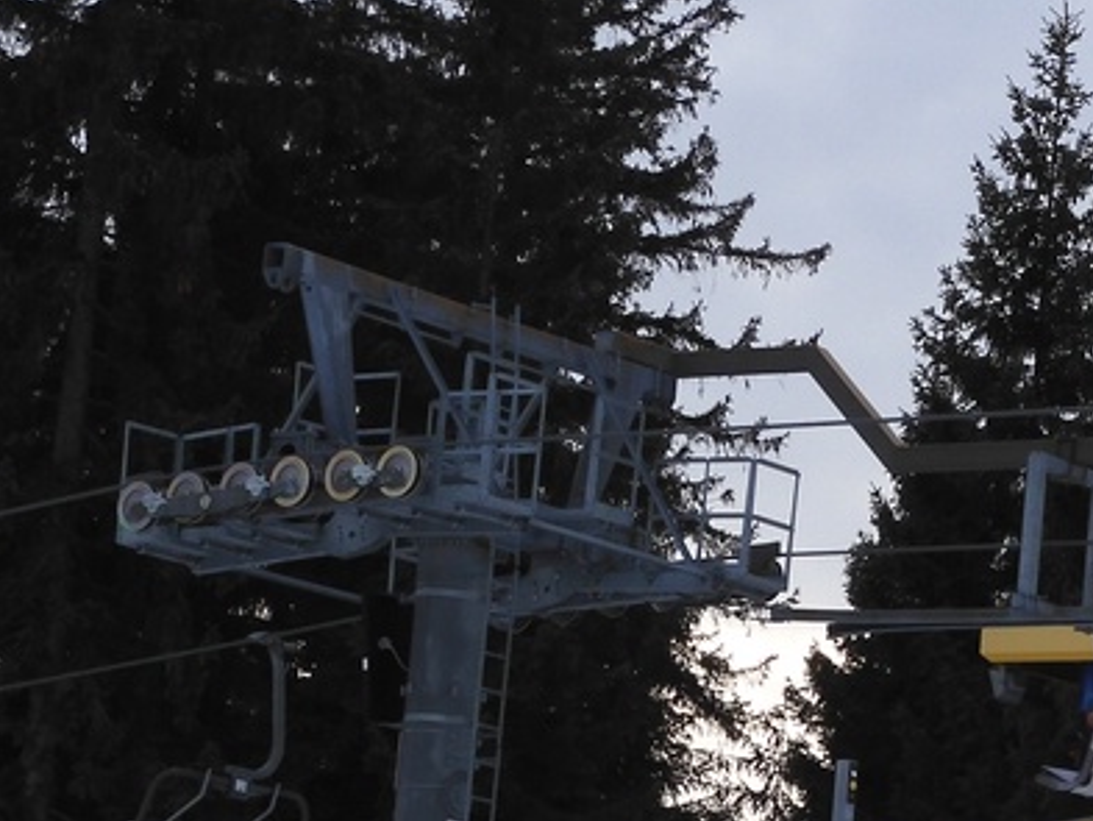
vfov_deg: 8.8
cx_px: 1232
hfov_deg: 11.5
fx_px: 5338
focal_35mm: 169
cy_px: 743
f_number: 4.5
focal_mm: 12.5
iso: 100
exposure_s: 1/200
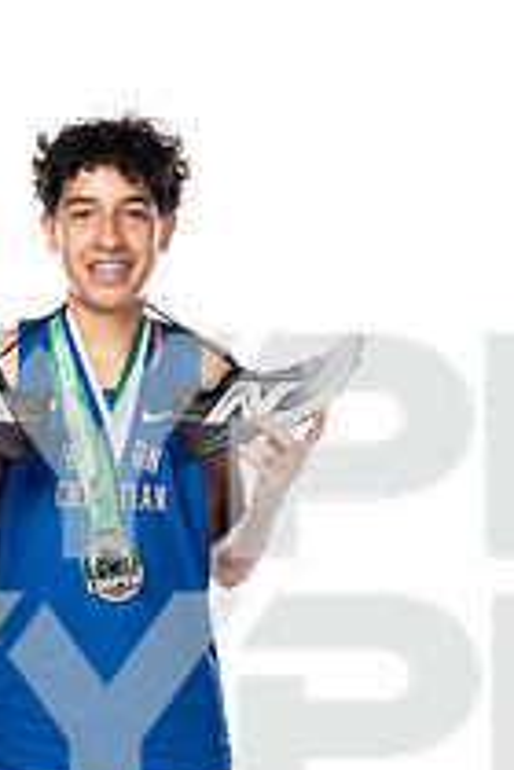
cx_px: 195
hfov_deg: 11.6
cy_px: 708
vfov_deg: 17.1
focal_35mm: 118
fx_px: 2527
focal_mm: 55
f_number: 8
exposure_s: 1/250
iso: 640
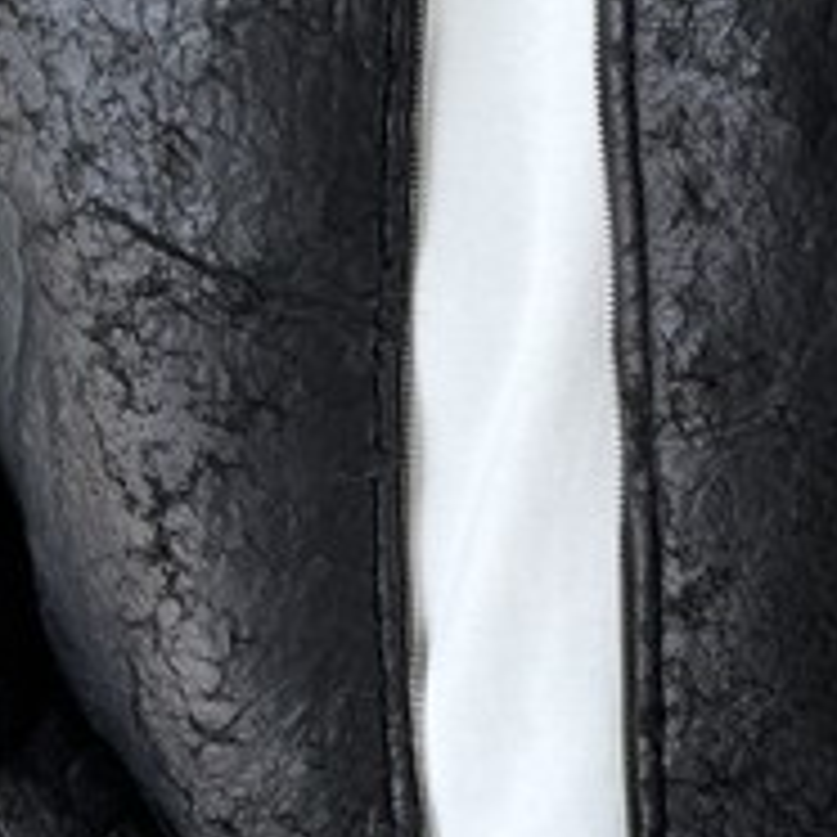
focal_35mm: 91
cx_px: 428
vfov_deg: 19.1
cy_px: 464
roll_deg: -0.5
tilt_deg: -28.5
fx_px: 2489
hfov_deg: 19.1
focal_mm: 6.76
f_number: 1.78
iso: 80
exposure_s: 1/381
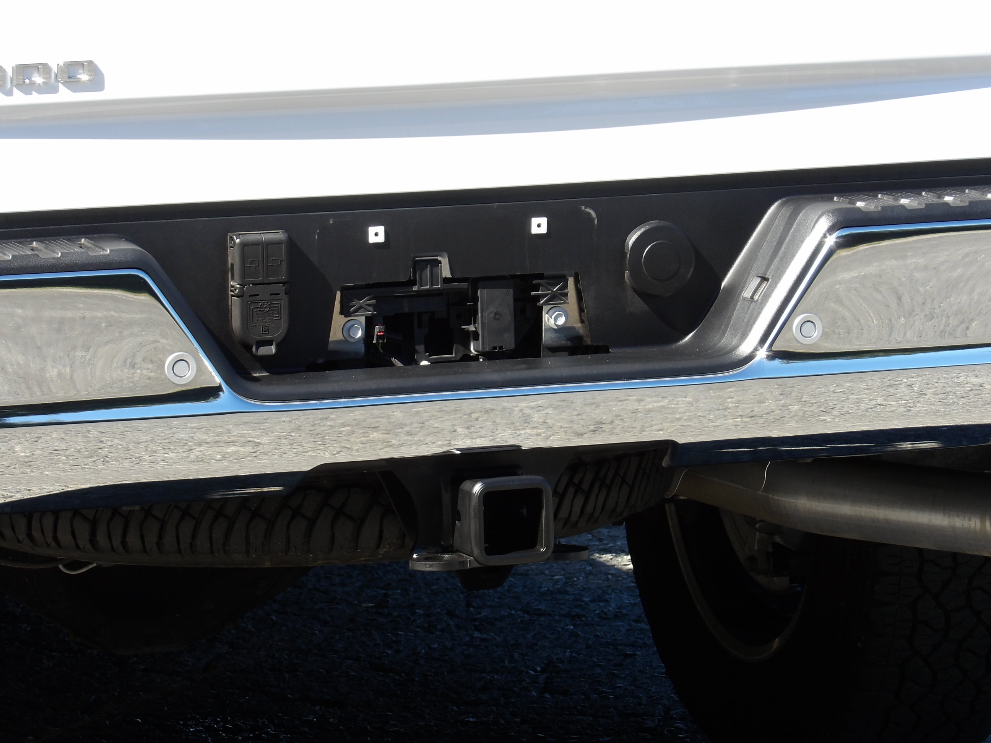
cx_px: 496
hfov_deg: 8.9
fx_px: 6356
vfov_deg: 6.7
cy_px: 372
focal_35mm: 222
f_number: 4.5
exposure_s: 1/199
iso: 100
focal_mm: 39.8
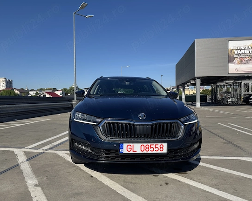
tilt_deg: -0.3
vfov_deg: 54.9
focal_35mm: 26
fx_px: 194
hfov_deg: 66.1
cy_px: 103
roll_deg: +0.5
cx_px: 128
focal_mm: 6.76
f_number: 1.78
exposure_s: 1/6410
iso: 80
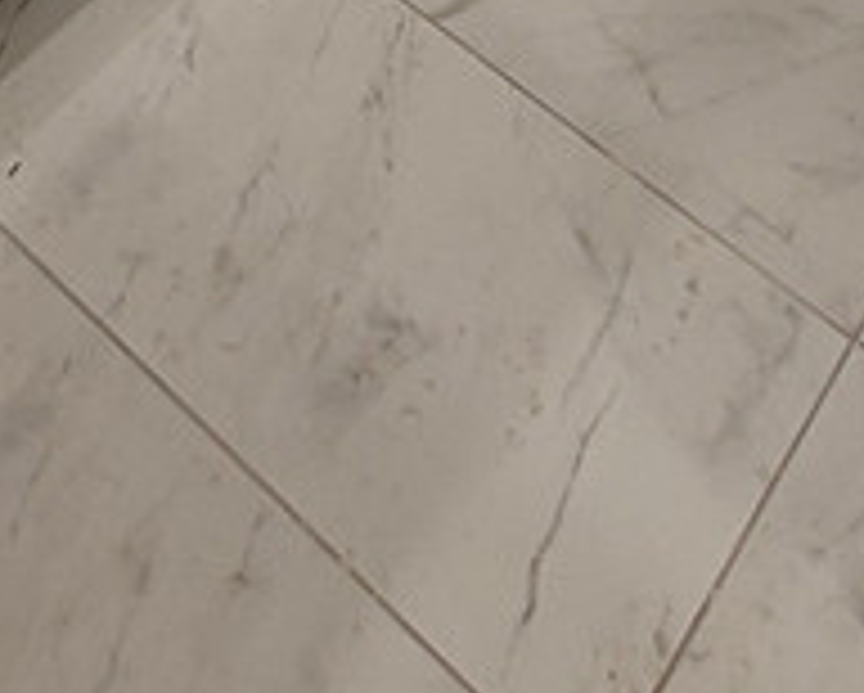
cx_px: 531
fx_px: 1945
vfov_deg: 11.2
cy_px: -1426
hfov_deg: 25.0
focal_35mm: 76
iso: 64
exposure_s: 1/60.2
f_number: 2.2
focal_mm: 1.74
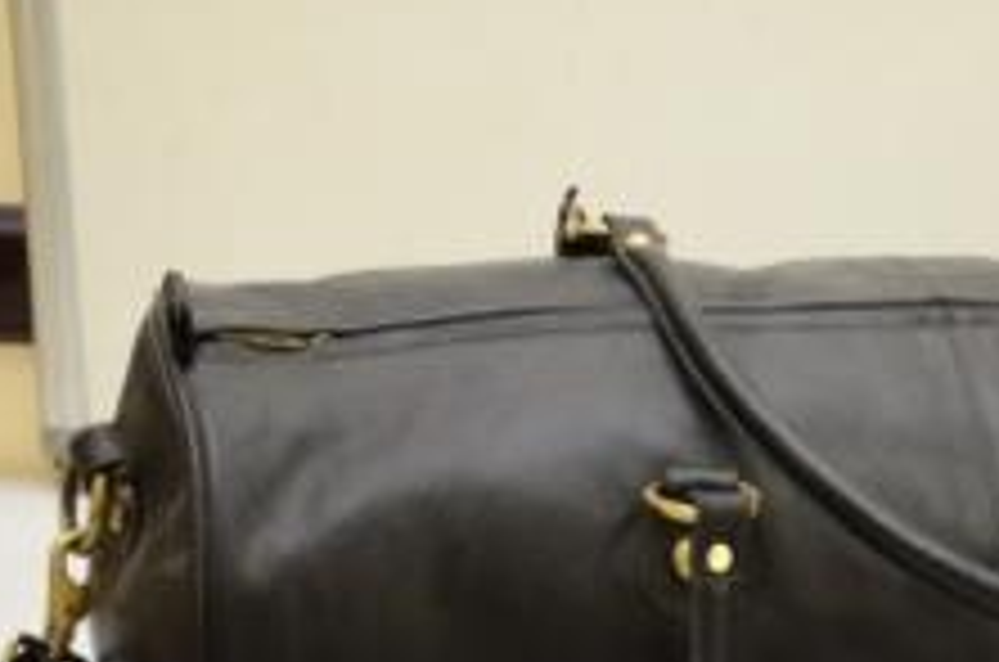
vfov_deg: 12.7
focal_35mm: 106
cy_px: 610
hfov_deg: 19.0
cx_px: 882
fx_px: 2935
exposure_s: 1/80
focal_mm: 35
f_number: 4.5
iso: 1000
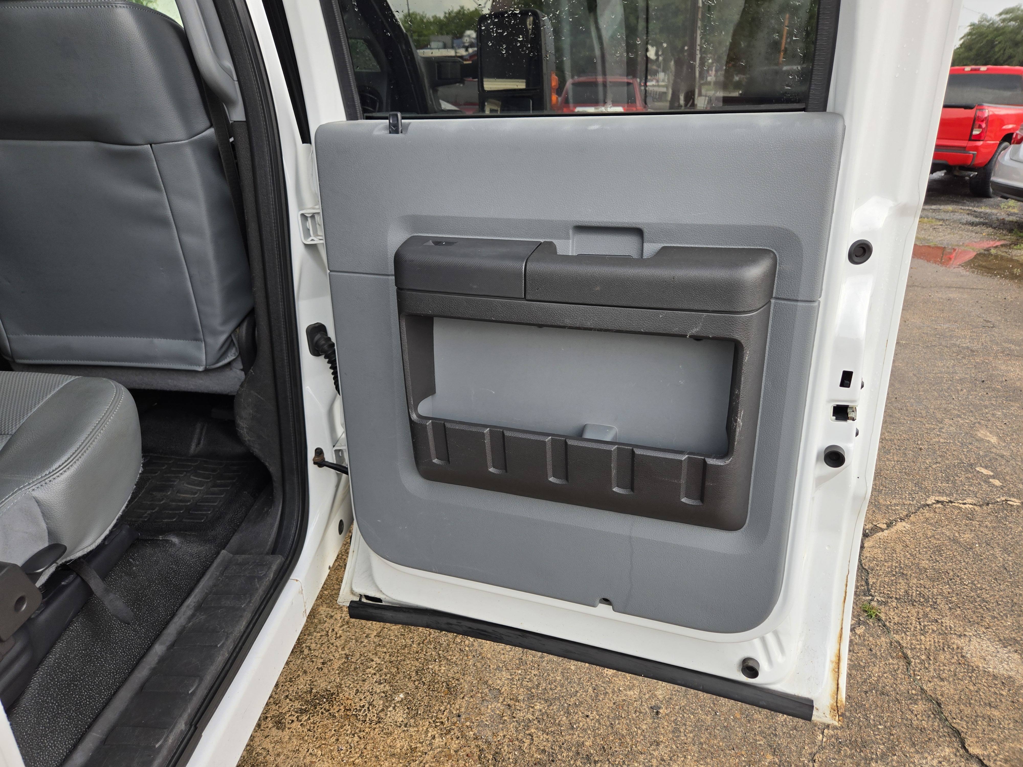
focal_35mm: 23
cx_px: 512
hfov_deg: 73.9
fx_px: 680
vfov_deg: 58.9
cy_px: 384
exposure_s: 1/180
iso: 40
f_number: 1.8
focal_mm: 5.4
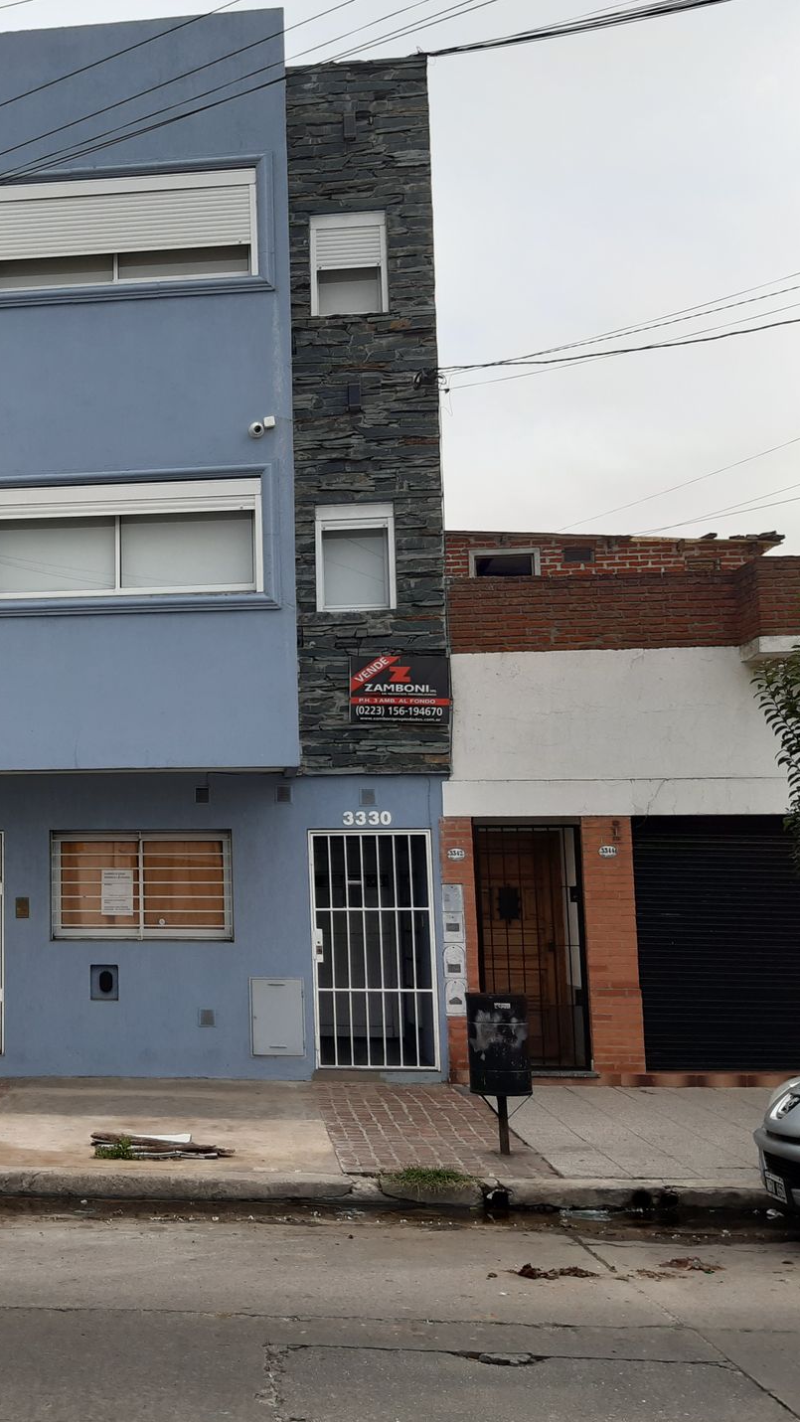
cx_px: 9
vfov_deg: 52.8
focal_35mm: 38
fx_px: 1433
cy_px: 714
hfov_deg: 29.3
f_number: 1.7
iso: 100
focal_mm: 3.92
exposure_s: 1/751
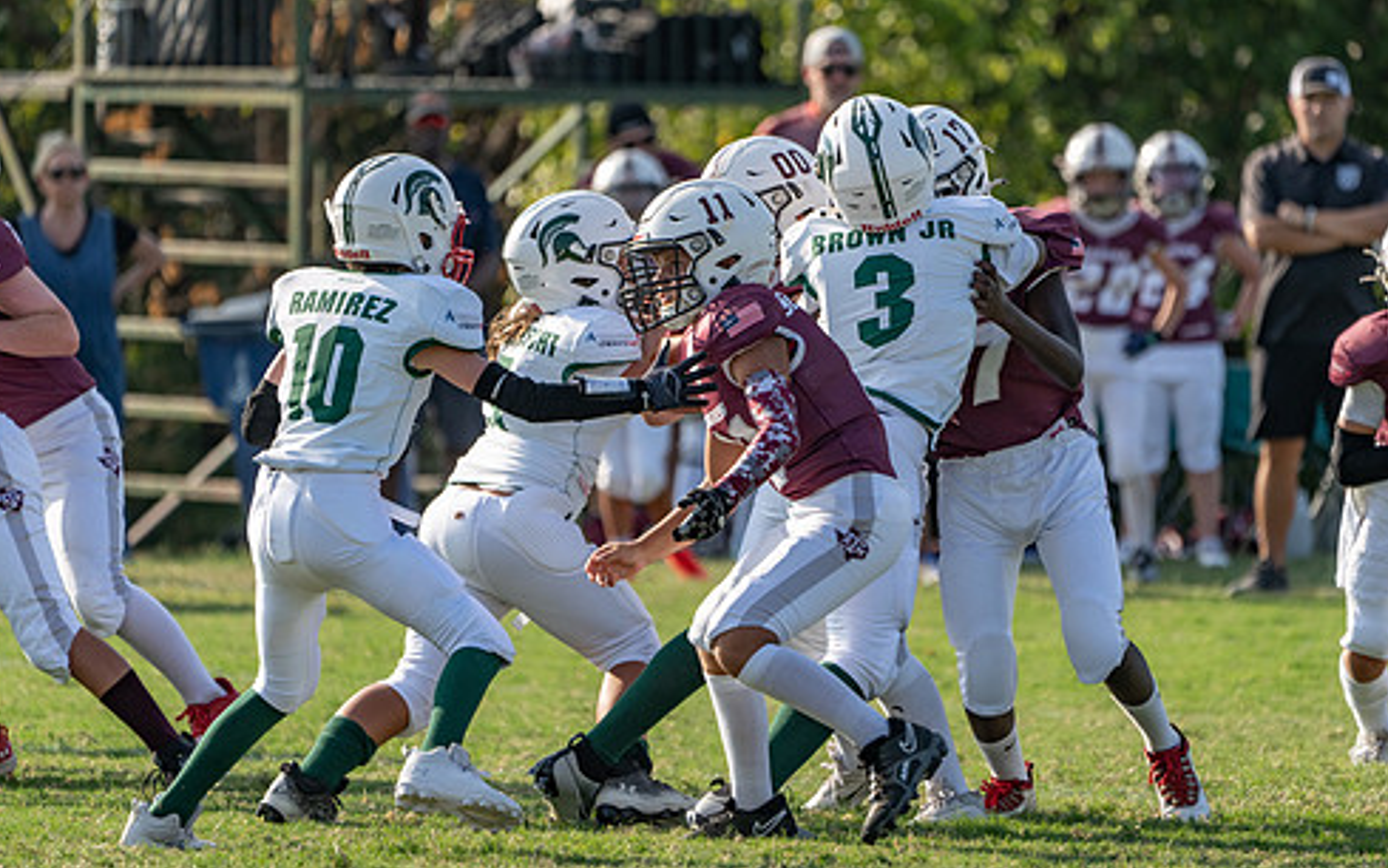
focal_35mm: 505
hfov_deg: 4.2
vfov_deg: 2.6
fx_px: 19109
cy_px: 409
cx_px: 795
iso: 250
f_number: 5.6
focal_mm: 400
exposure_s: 1/1000
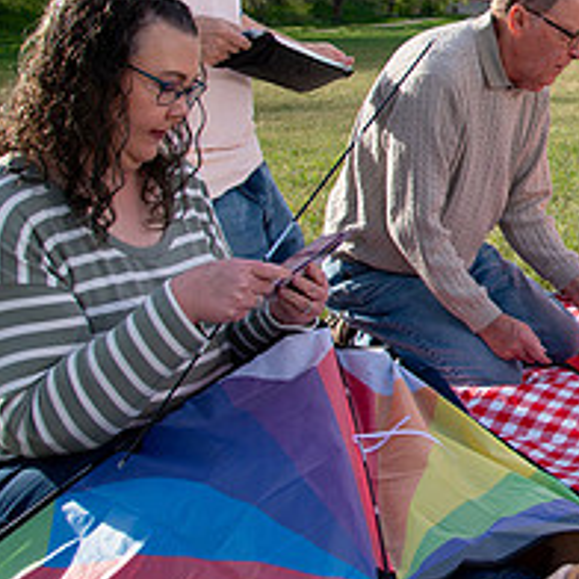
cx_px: 726
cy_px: 193
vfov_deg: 26.0
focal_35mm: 66
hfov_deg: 23.5
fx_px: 1249
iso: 200
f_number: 5
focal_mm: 24
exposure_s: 1/640
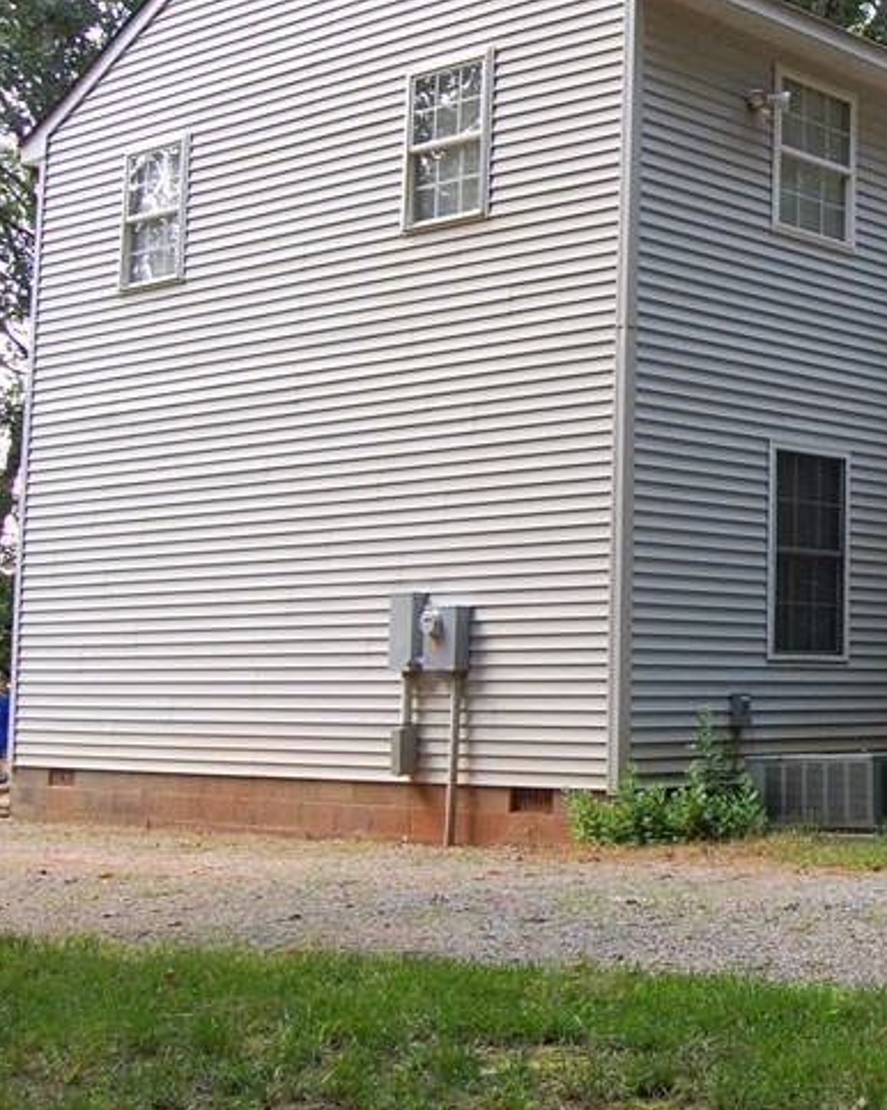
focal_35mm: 57
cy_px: 478
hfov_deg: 24.3
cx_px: 1056
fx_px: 1872
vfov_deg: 33.0
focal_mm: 18
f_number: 5.6
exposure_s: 1/100
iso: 400
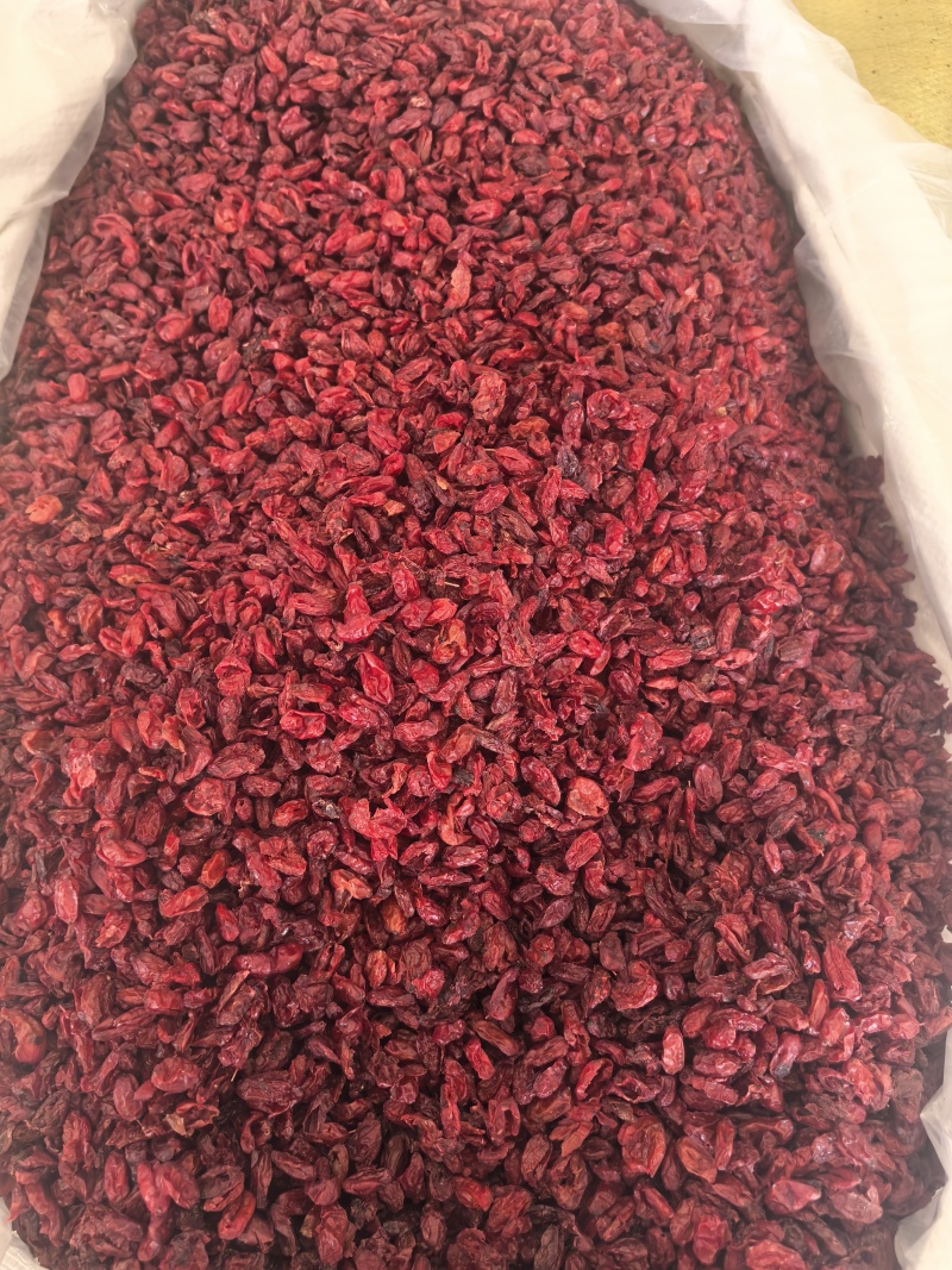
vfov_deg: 65.3
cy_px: 635
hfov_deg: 51.3
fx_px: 990
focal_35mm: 27
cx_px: 476
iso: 200
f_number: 2
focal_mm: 6.35
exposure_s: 1/100
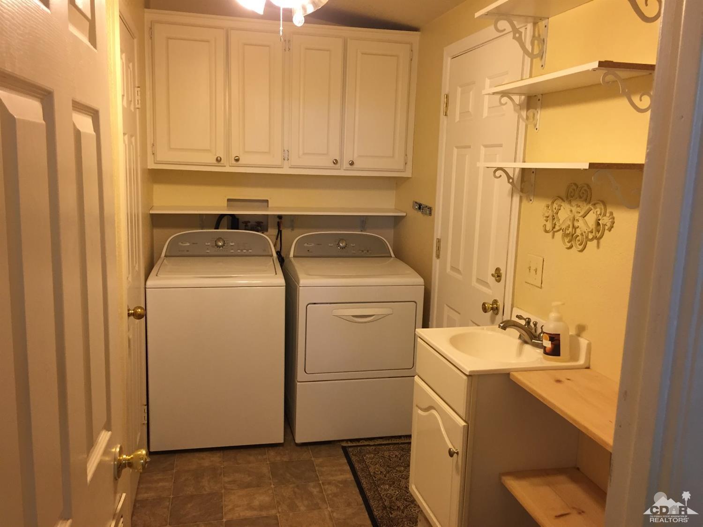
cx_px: 352
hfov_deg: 61.7
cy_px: 264
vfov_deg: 48.2
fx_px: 589
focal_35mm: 29
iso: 100
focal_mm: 4.15
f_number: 2.2
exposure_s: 1/30
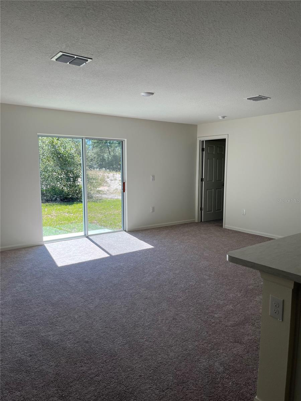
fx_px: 301
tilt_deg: -7.6
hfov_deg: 53.1
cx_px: 150
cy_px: 200
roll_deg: +0.3
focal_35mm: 26
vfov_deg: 67.3
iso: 50
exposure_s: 1/354
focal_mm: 5.1
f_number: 1.6
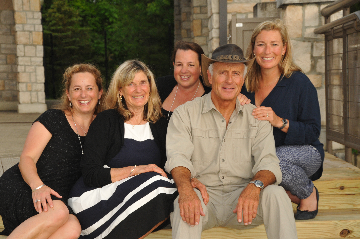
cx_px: 180
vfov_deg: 15.2
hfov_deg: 22.6
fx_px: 899
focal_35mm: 90
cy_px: 120
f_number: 6.3
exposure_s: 1/250
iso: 640
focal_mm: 60
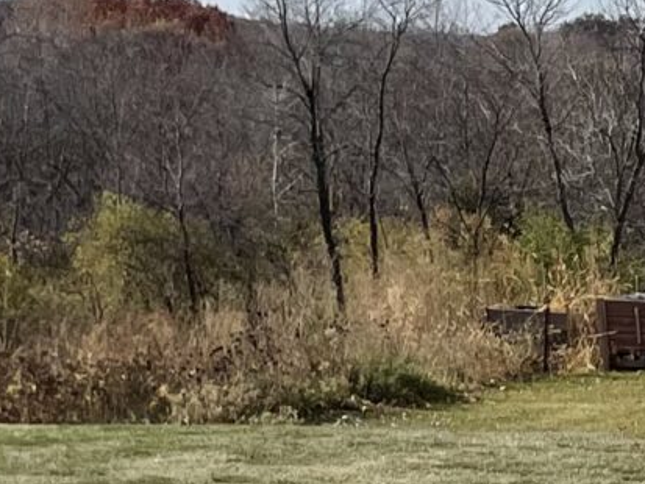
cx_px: 1431
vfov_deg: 8.7
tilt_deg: -16.3
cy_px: 968
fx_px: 3001
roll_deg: -2.1
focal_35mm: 161
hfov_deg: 10.8
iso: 32
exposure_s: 1/4464
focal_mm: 4.2
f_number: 1.6
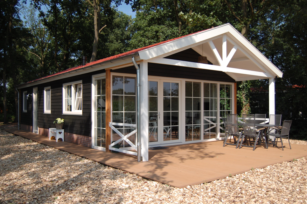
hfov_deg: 57.3
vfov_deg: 39.9
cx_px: 154
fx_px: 281
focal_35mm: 33
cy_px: 102
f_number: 3.8
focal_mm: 22
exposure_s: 1/1600
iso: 200
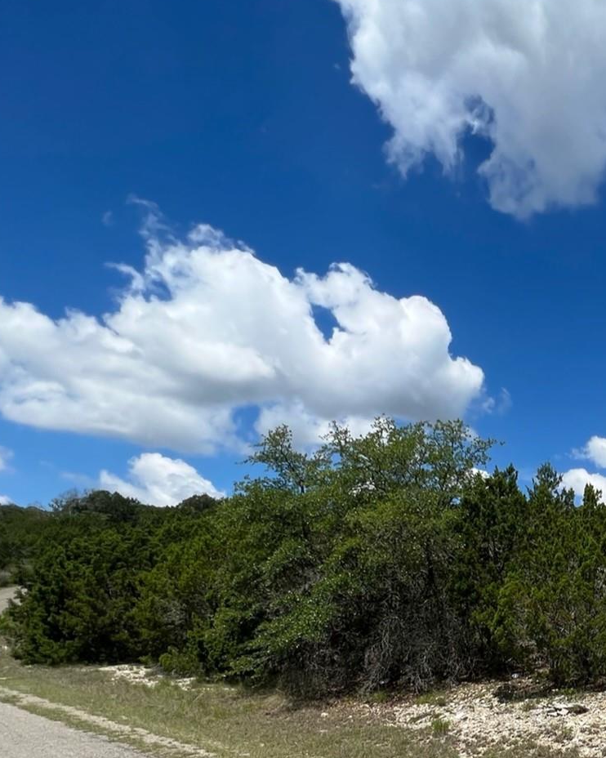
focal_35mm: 28
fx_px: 628
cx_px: 655
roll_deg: +0.1
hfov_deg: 41.7
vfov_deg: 57.2
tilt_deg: +3.7
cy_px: 615
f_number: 1.8
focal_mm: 1.57
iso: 32
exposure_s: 1/2096
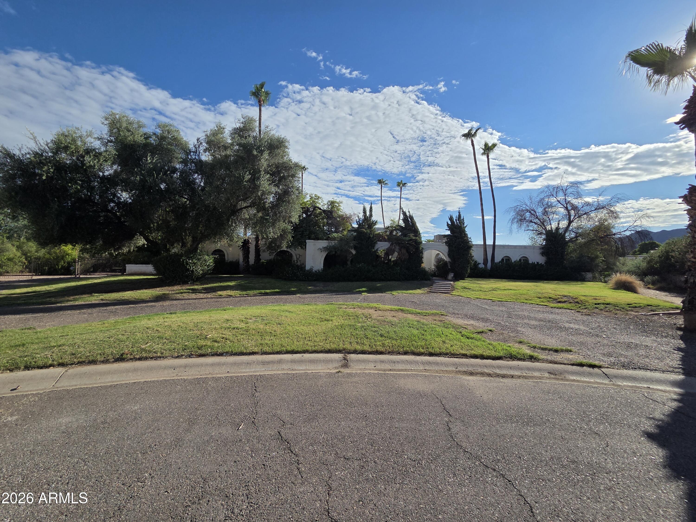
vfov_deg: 89.9
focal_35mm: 13
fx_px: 261
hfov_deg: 106.2
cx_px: 348
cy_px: 261
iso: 50
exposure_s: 1/3409
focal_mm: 2.2
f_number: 2.2
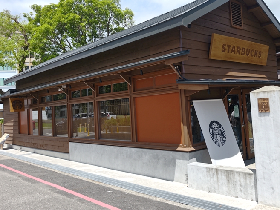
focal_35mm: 28
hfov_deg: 63.0
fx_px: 227
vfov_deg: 49.6
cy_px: 88
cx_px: 165
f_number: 1.68
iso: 63
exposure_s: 1/1408
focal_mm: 6.25
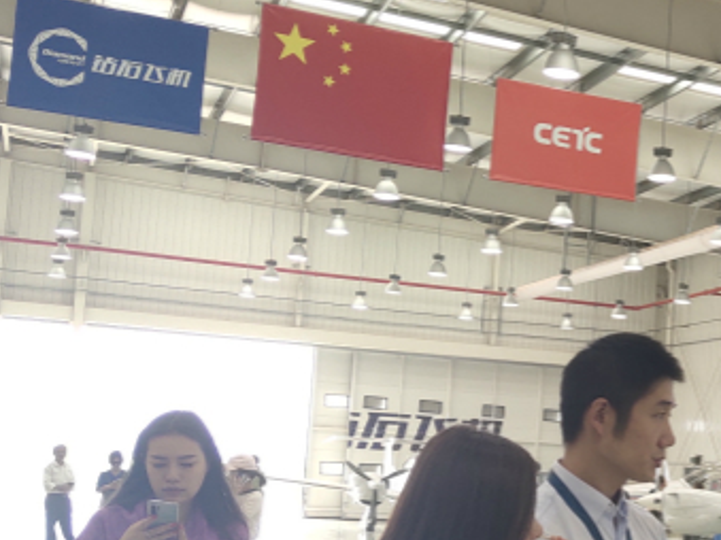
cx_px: 744
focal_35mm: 77
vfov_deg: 19.0
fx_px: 1603
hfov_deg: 24.1
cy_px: 385
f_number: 1.8
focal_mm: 4.27
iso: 57
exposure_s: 1/100
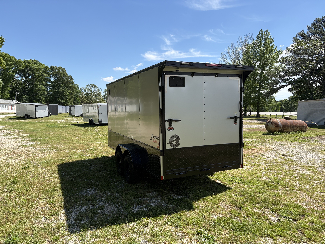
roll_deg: -2.3
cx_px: 162
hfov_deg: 67.3
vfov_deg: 53.1
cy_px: 122
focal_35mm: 26
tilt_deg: -4.4
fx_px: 244
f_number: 1.6
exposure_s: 1/2538
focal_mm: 5.96
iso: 50
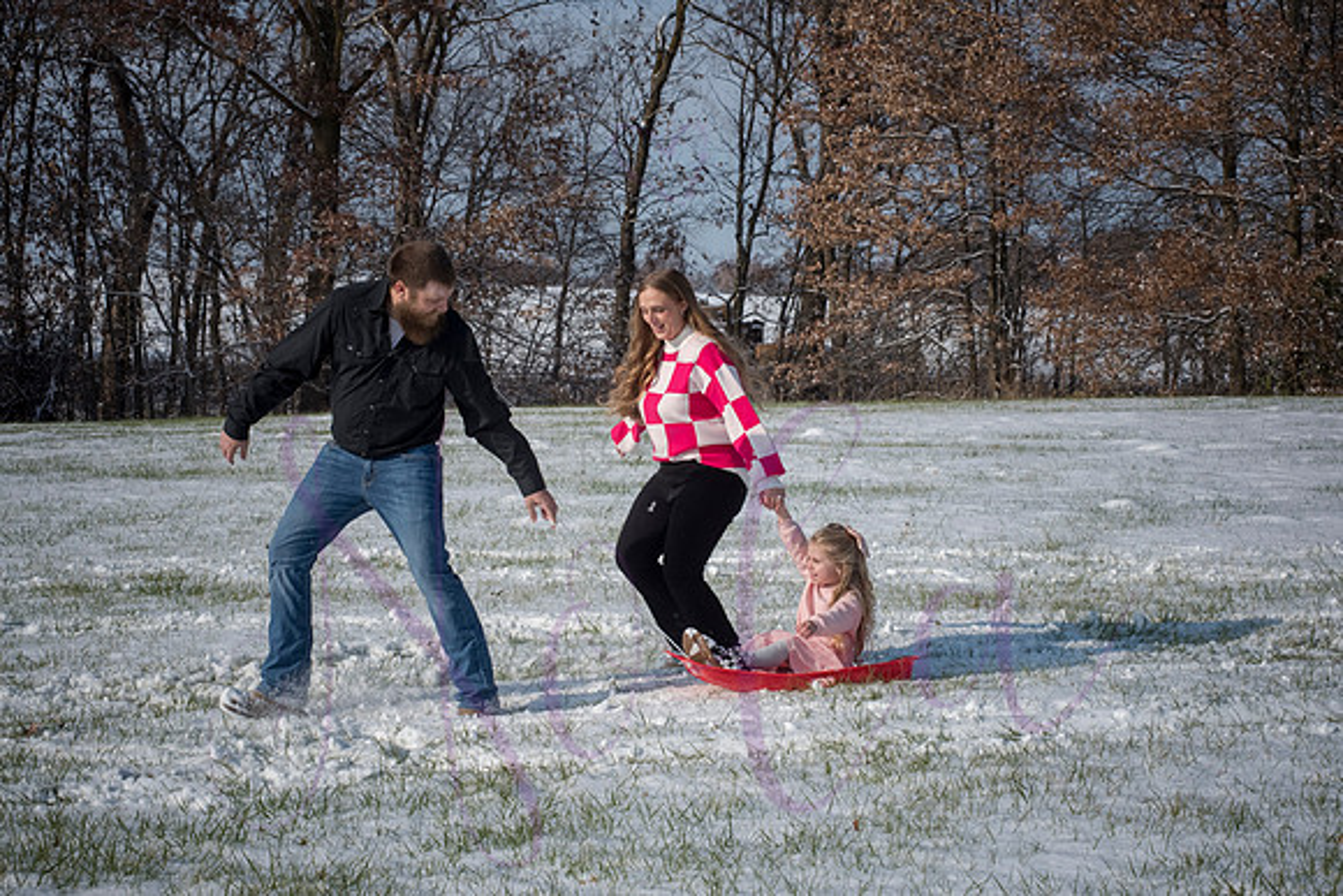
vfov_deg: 17.1
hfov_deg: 25.4
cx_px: 672
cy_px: 448
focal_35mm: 80
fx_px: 2985
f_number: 14
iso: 640
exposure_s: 1/1000
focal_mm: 80
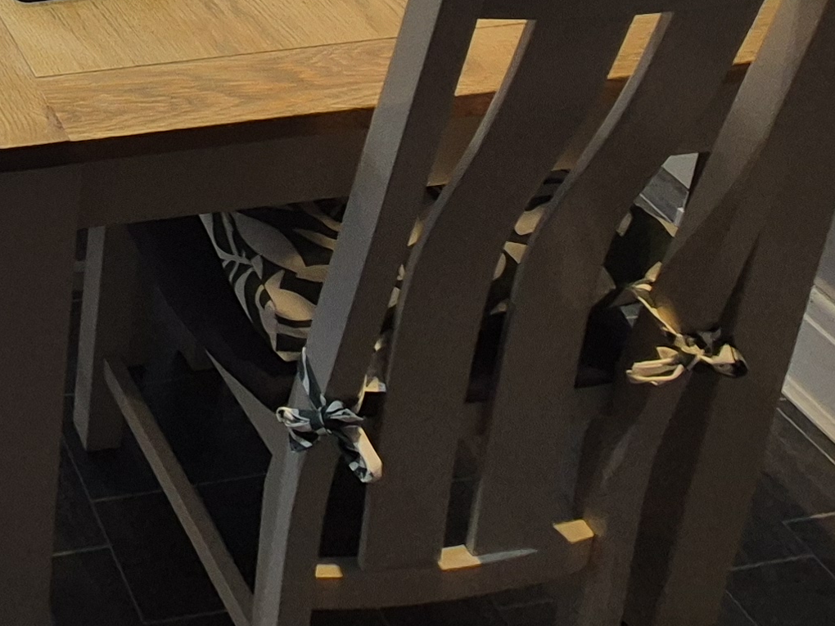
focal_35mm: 51
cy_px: -392
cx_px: -278
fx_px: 1230
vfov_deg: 21.9
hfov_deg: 29.4
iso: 100
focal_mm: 2.2
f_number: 2.2
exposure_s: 1/50
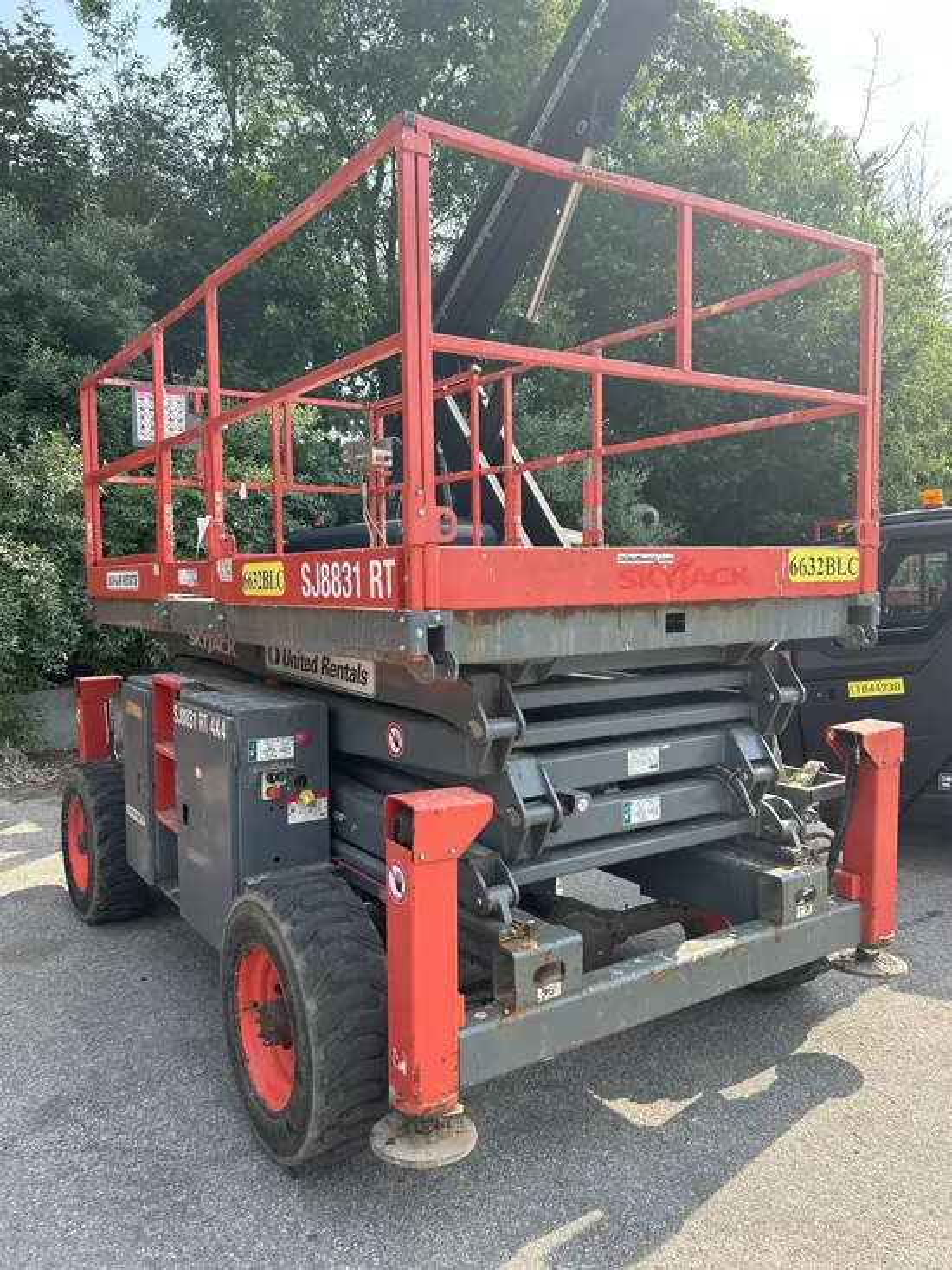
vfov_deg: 67.3
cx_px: 476
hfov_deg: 53.1
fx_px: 953
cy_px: 635
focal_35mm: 26
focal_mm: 5.7
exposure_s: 1/1100
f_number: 1.5
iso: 50
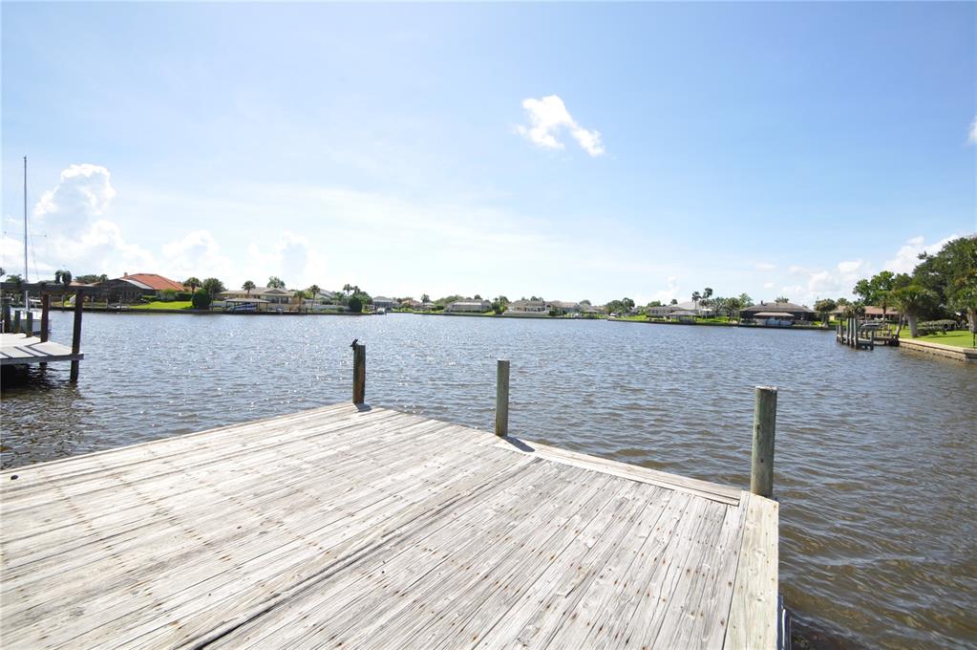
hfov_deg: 100.4
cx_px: 488
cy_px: 325
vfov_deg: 77.2
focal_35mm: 15
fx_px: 407
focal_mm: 10
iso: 200
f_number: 10
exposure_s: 1/400
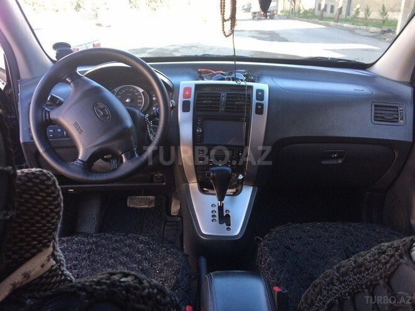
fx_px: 348
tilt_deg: -25.9
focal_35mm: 29
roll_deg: +1.1
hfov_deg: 61.7
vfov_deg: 48.2
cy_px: 156
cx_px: 208
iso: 50
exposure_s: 1/100
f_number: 2.2
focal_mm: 4.15
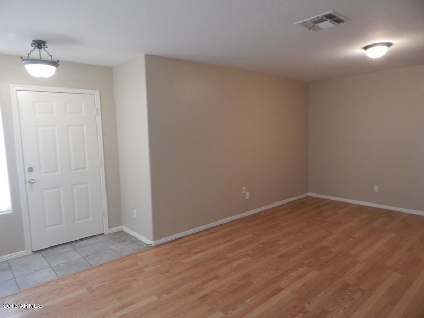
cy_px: 159
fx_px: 269
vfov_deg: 61.1
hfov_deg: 76.4
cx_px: 212
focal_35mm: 22
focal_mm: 4
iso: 400
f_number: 3
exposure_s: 1/30
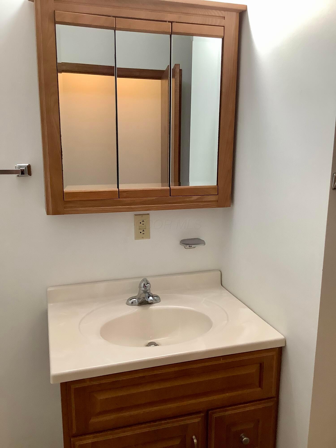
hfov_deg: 45.4
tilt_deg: -13.0
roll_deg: +0.1
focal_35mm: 31
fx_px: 401
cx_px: 168
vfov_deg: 58.4
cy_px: 224
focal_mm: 3.3
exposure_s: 1/60
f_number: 2.4
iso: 125
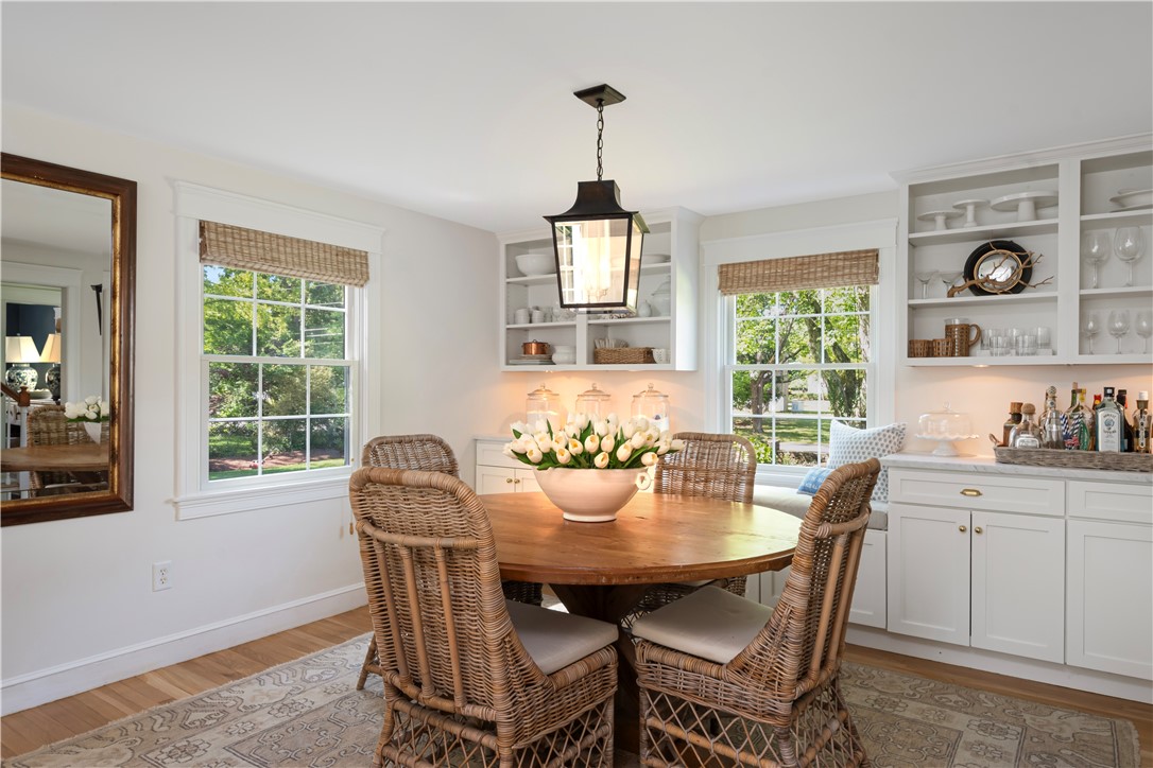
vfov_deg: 56.1
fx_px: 721
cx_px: 576
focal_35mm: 22
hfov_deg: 77.3
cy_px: 384
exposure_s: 1/2
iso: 400
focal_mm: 15
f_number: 10
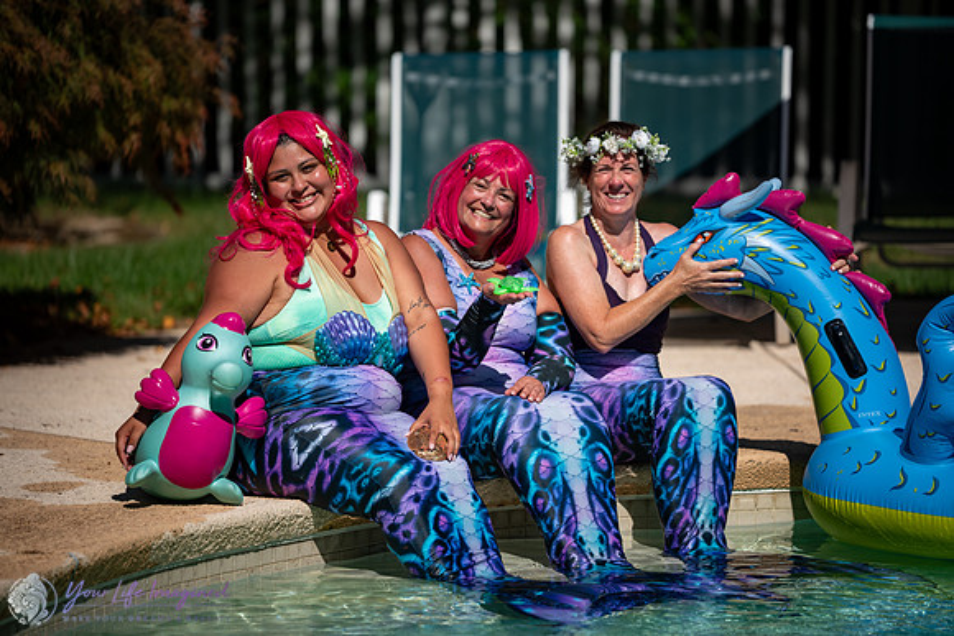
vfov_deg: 6.9
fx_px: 5301
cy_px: 318
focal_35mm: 200
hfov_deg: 10.3
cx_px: 477
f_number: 2.8
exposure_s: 1/3200
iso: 100
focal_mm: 200
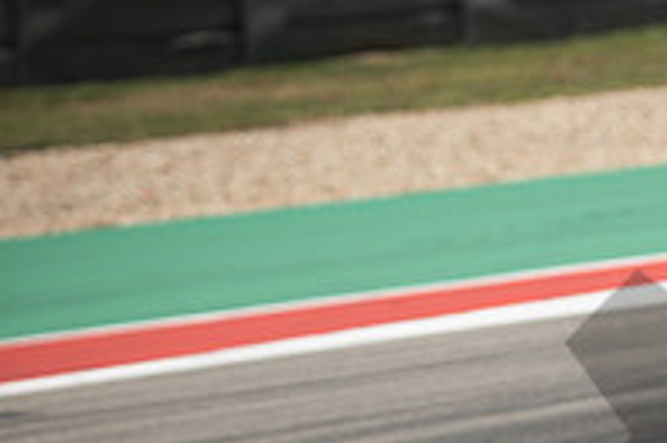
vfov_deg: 1.5
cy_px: 601
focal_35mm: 890
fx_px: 16463
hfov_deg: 2.3
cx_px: 895
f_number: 2.8
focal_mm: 200
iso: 125
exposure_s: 1/2000
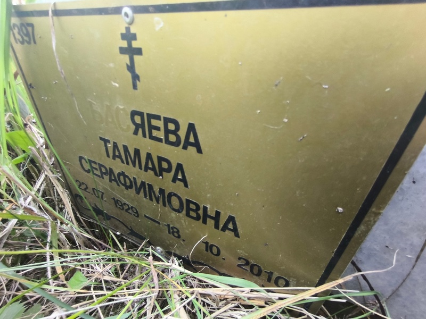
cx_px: 213
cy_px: 160
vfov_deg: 78.1
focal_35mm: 16
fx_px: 197
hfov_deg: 94.5
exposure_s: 1/30
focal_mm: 1.65
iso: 320
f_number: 2.2
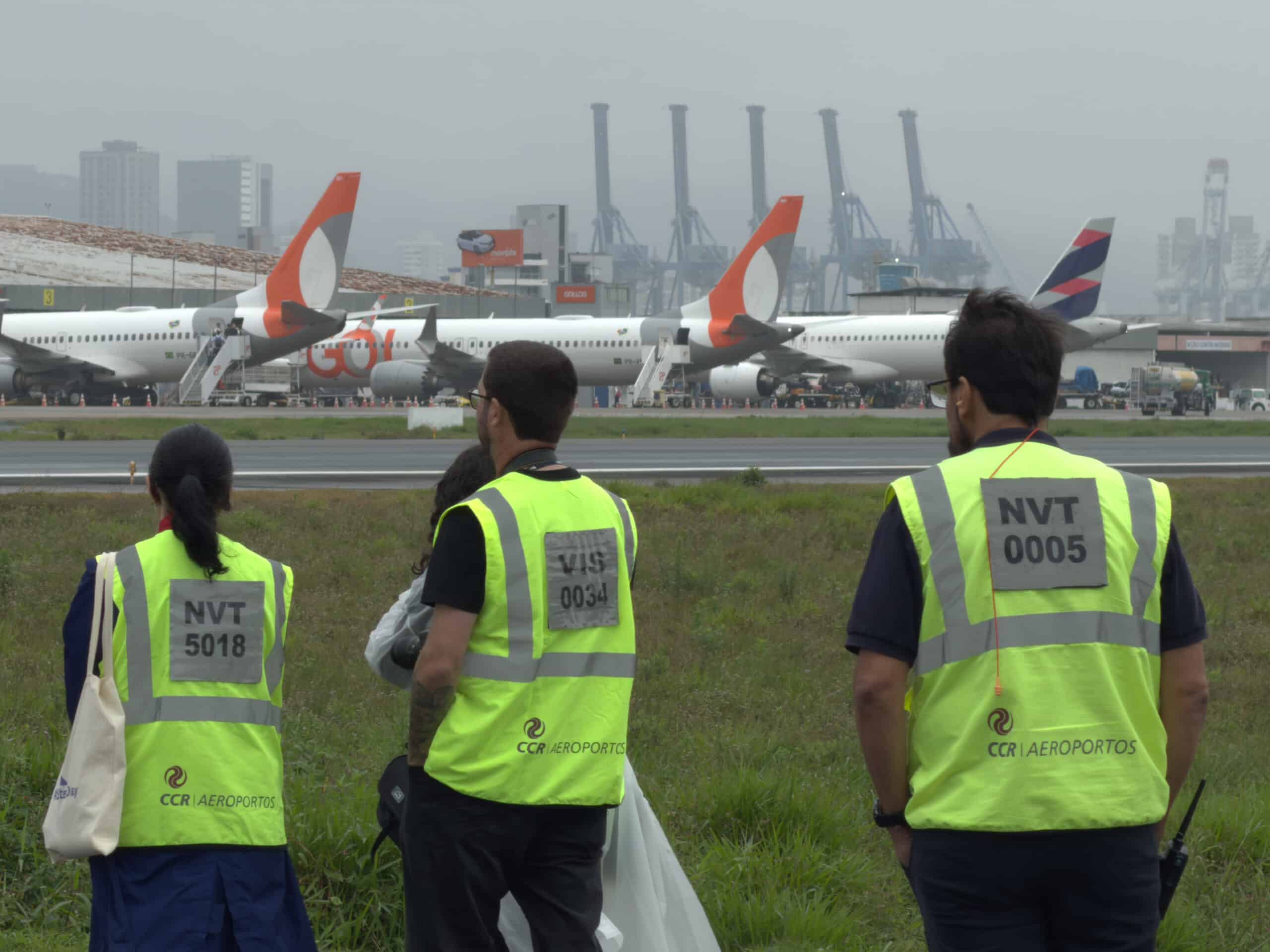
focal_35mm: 200
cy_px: 476
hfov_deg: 9.9
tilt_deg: -1.6
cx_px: 635
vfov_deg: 7.4
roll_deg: -0.2
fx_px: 7338
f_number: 2.8
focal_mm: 16.89
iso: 40
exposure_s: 1/639
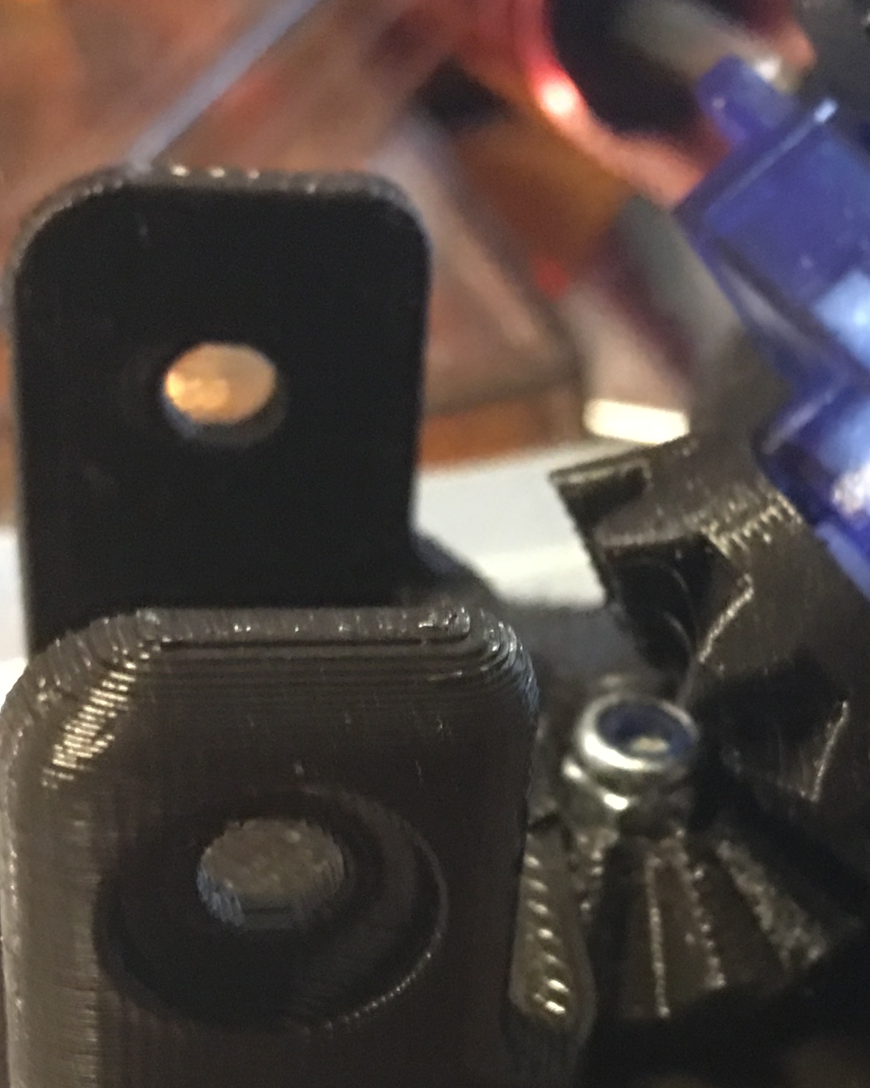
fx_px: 2415
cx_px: 750
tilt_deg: -40.0
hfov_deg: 20.1
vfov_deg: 25.2
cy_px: 769
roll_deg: -1.7
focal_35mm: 75
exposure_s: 1/4
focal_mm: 4.15
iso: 200
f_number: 2.2
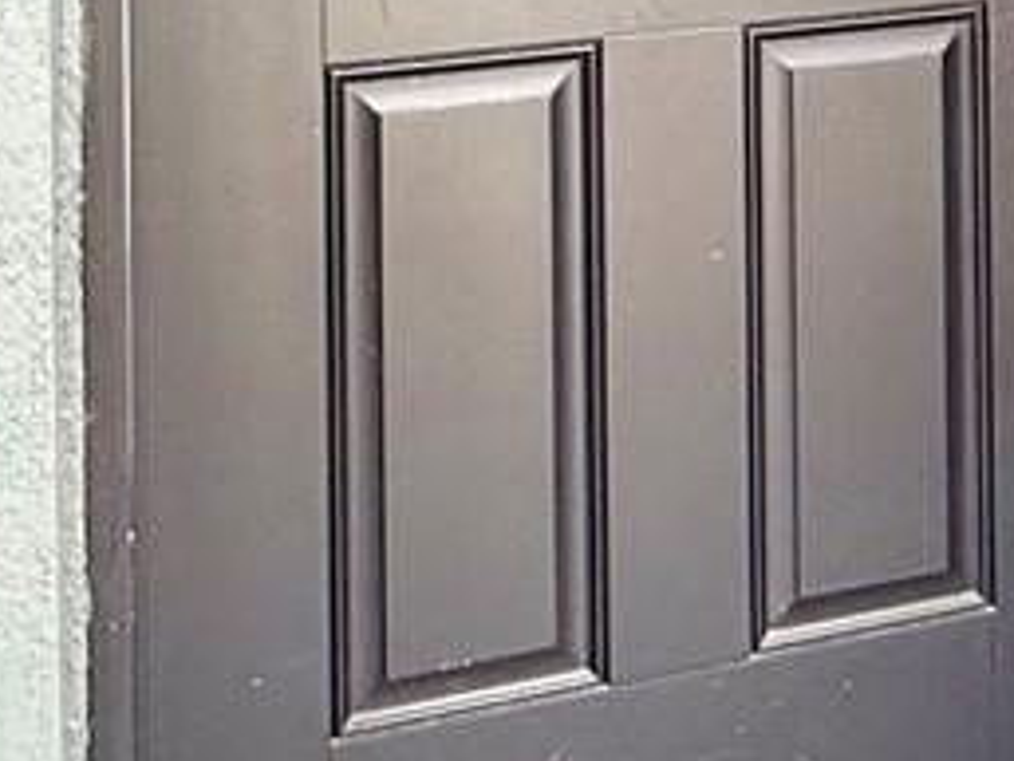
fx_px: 2550
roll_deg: +0.4
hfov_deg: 21.5
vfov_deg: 15.1
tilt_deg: +1.0
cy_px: -524
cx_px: 1077
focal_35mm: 87
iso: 50
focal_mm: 2.22
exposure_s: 1/99
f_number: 2.2
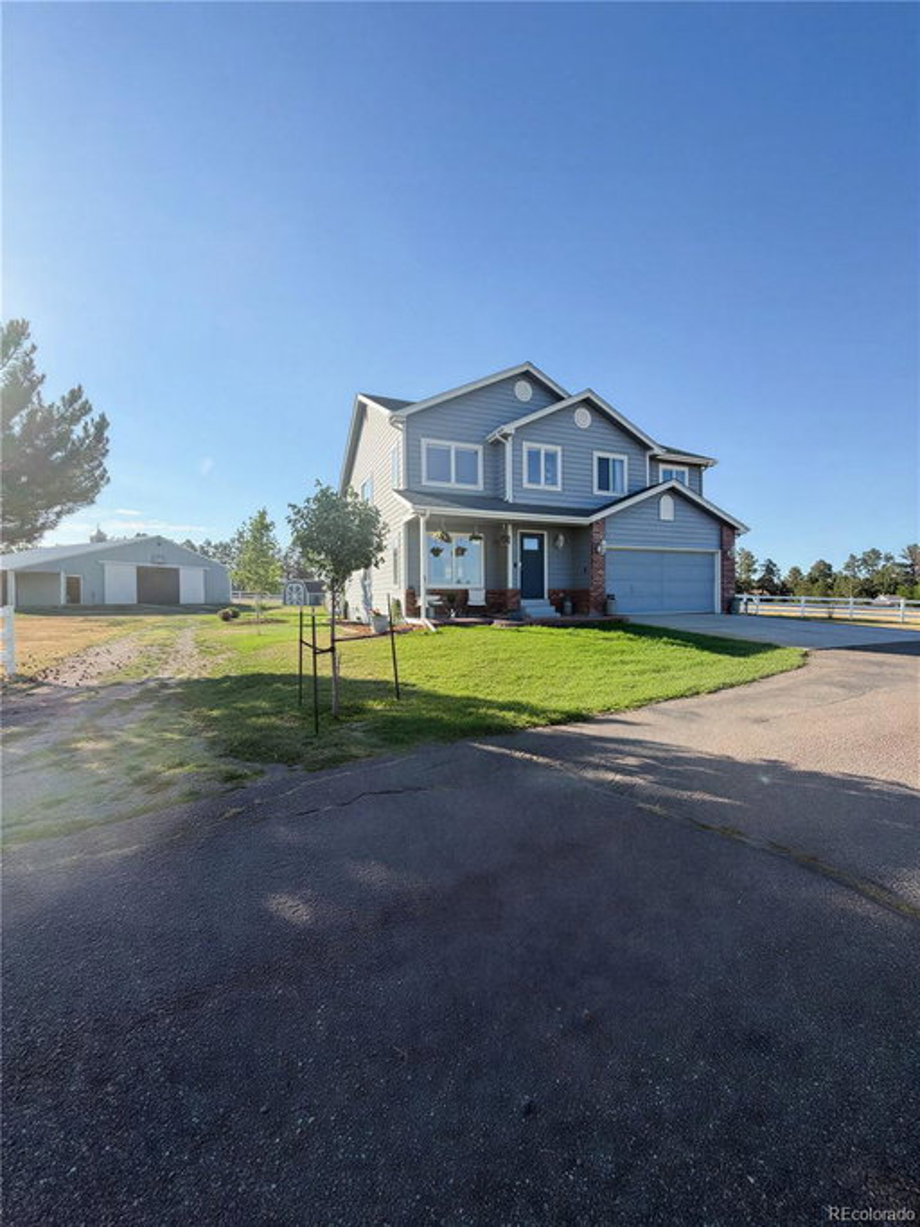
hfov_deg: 85.7
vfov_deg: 102.1
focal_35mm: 14
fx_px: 496
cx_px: 460
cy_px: 614
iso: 25
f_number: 2.2
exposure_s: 1/750
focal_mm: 2.22
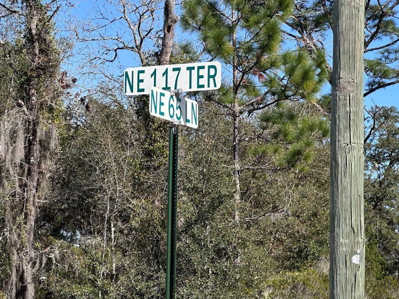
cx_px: 209
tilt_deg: +8.9
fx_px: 1222
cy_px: 128
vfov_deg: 14.0
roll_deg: +0.4
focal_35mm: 106
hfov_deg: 18.5
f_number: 2.8
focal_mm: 9
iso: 32
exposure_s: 1/874
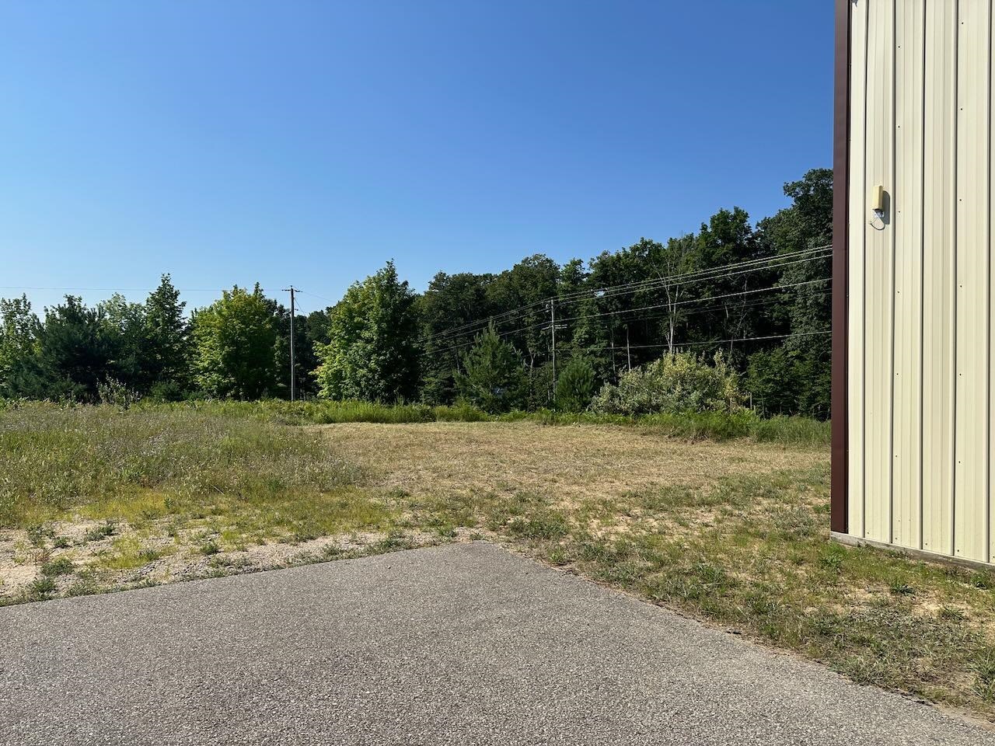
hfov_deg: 71.6
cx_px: 498
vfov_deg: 56.8
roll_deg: +0.0
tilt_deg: +0.9
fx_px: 690
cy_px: 373
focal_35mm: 24
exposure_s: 1/5848
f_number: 1.78
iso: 80
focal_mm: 6.86
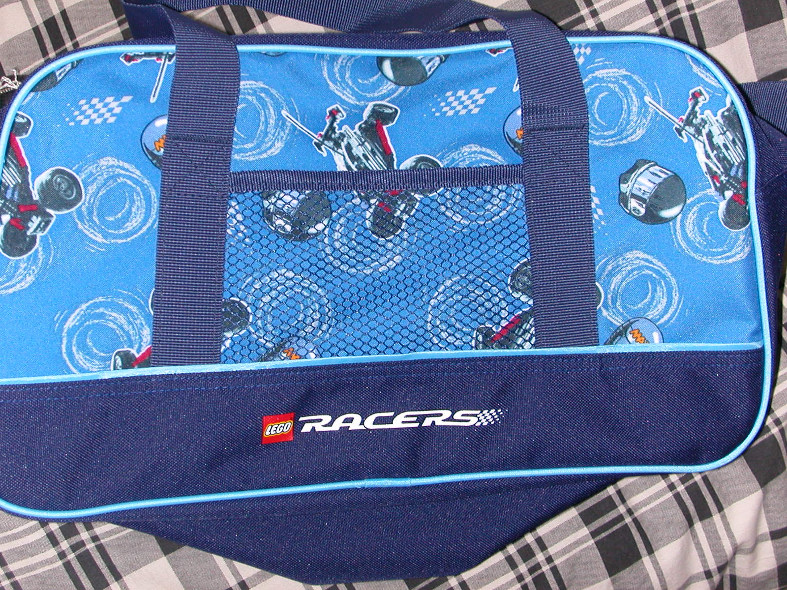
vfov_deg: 22.9
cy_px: 295
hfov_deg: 30.3
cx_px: 394
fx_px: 1455
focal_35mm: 64
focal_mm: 9.7
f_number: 3.5
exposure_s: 1/59.9
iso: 100
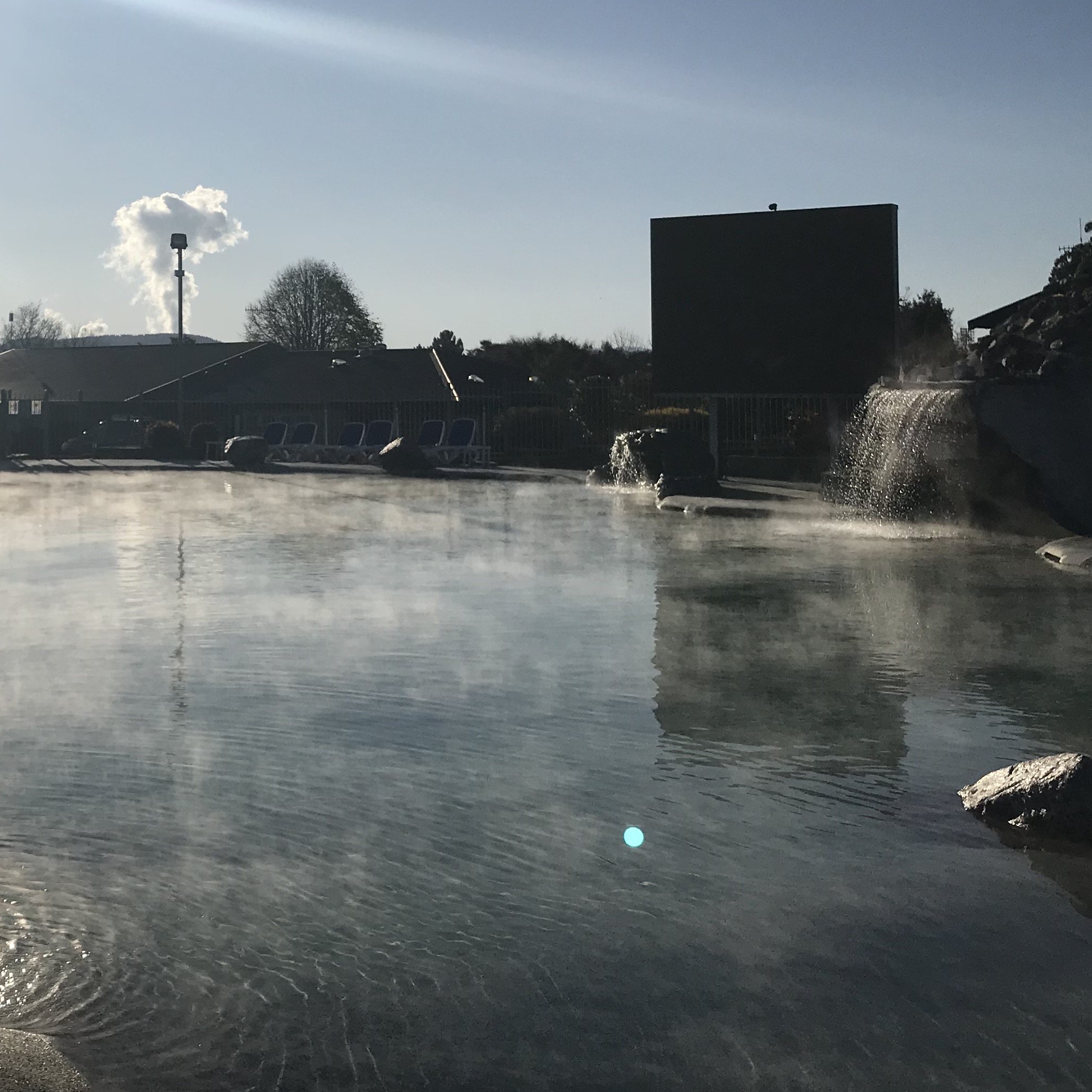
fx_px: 1749
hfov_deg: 33.6
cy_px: 335
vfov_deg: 34.3
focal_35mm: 49
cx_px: 211
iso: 25
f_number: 1.8
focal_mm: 3.99
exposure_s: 1/12048
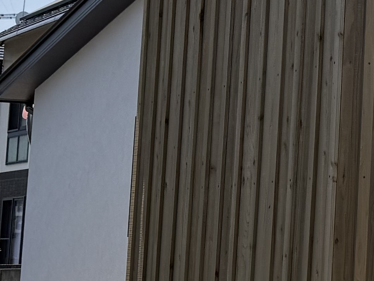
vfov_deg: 11.4
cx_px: 740
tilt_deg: +9.5
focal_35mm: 129
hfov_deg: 13.3
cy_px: 8
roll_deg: +0.9
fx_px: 1394
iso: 80
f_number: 1.78
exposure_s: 1/4975
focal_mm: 6.76
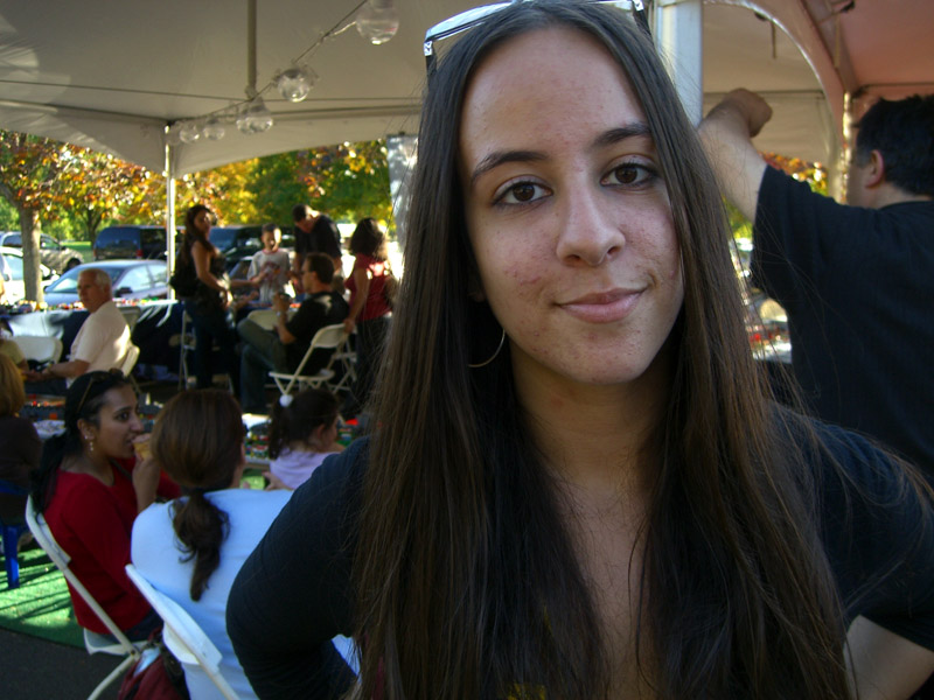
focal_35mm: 38
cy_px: 350
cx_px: 467
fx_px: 1025
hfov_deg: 49.0
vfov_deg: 37.7
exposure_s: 1/160
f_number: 2.8
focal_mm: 7.9
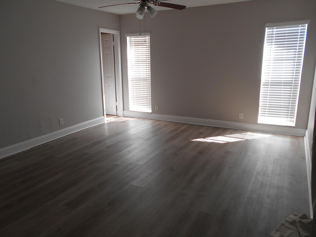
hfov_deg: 67.3
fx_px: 237
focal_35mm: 26
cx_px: 158
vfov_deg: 53.1
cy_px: 118
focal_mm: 4.6
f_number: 3.2
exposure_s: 1/30
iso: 140
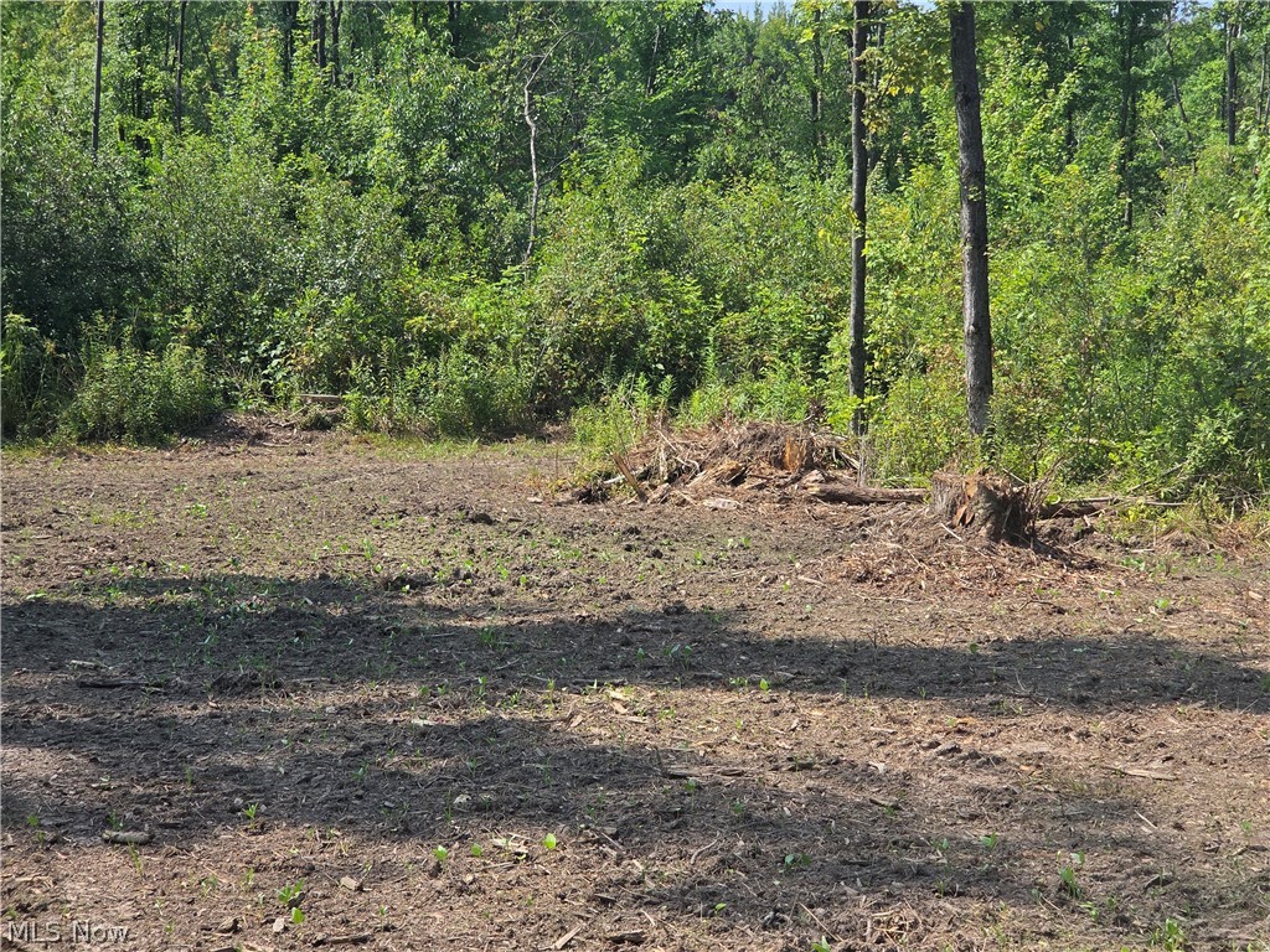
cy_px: 476
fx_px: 2531
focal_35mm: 69
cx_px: 635
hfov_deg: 28.2
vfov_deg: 21.3
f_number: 2.4
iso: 25
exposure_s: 1/728
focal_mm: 7
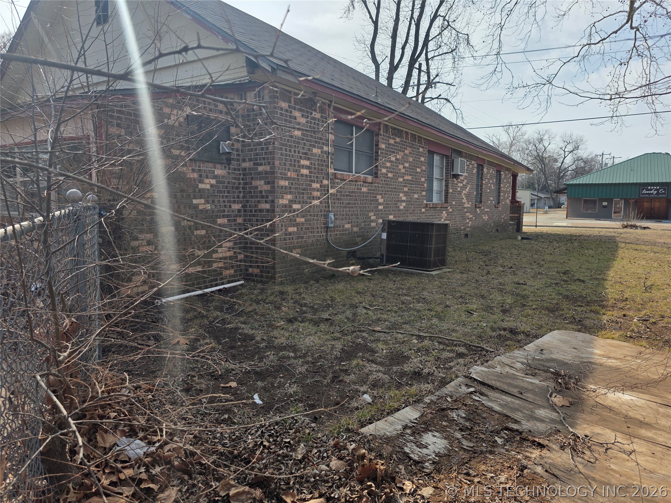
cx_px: 336
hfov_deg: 73.9
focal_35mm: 23
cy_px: 252
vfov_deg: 58.9
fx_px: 446
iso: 80
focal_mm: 6.3
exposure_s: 1/5447
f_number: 1.7
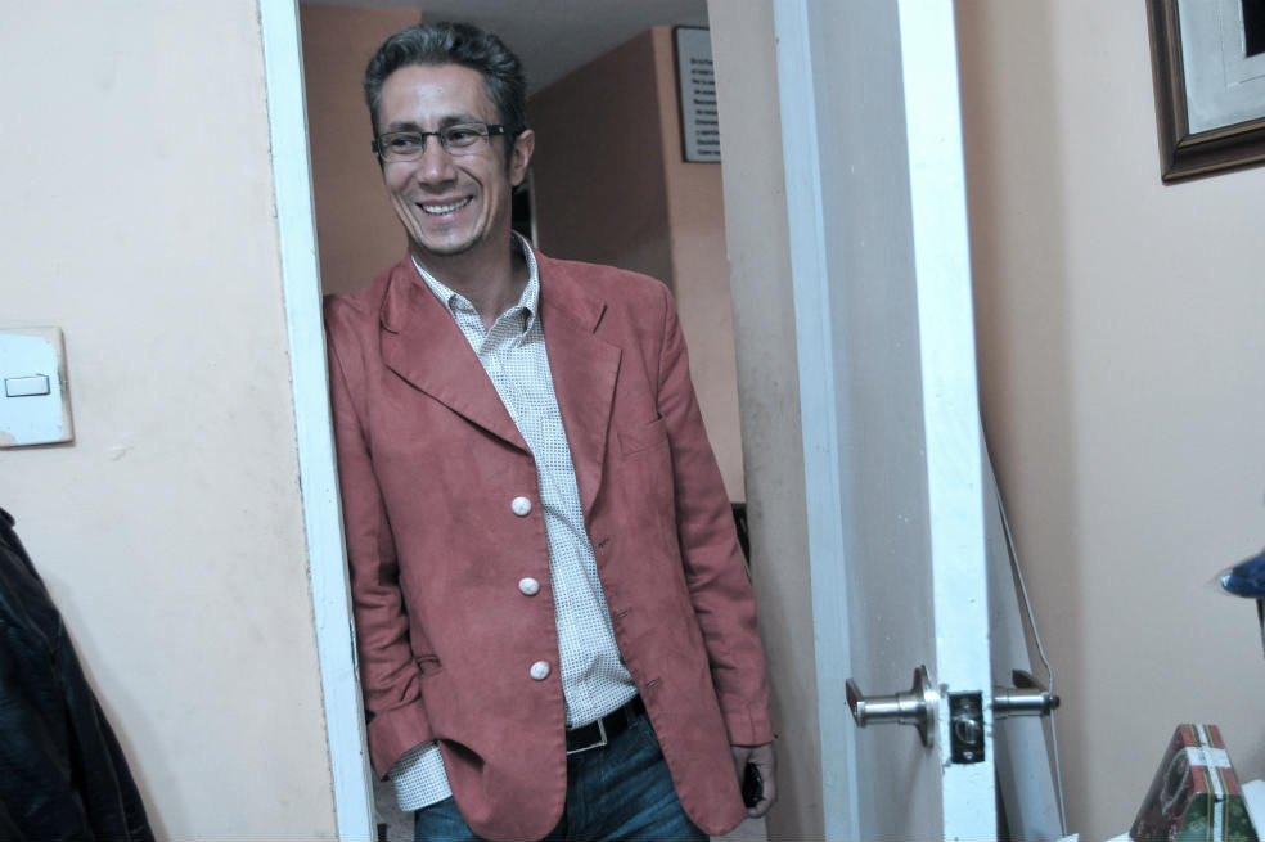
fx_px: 1159
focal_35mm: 33
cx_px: 632
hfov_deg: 57.2
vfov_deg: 39.9
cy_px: 421
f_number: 2.8
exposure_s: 1/50
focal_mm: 22
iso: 800
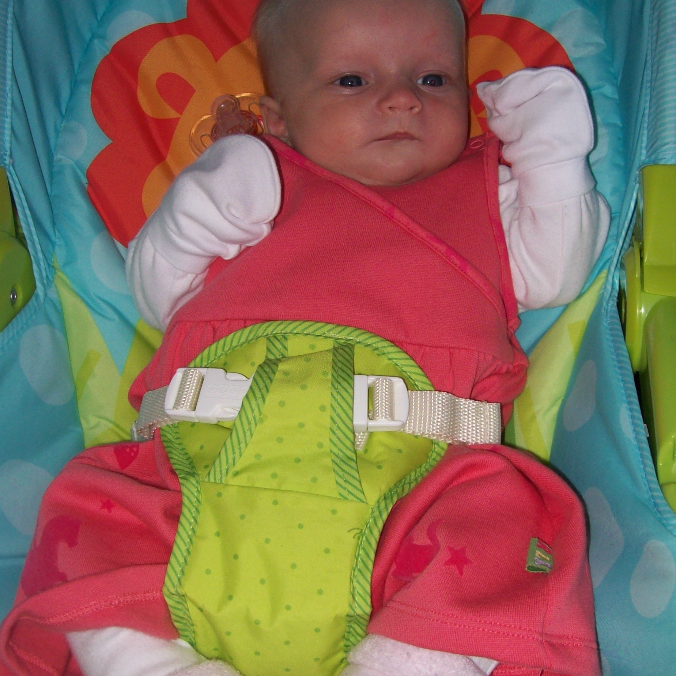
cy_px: 360
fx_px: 1083
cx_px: 339
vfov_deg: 34.7
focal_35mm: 49
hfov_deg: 34.7
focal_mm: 6
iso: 80
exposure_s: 1/64
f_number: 2.7
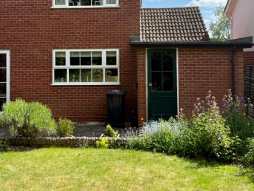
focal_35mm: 45
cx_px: 112
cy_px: 48
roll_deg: +0.6
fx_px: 330
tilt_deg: +1.8
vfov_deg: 31.6
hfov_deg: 42.0
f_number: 1.78
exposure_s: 1/3953
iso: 100
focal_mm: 6.76
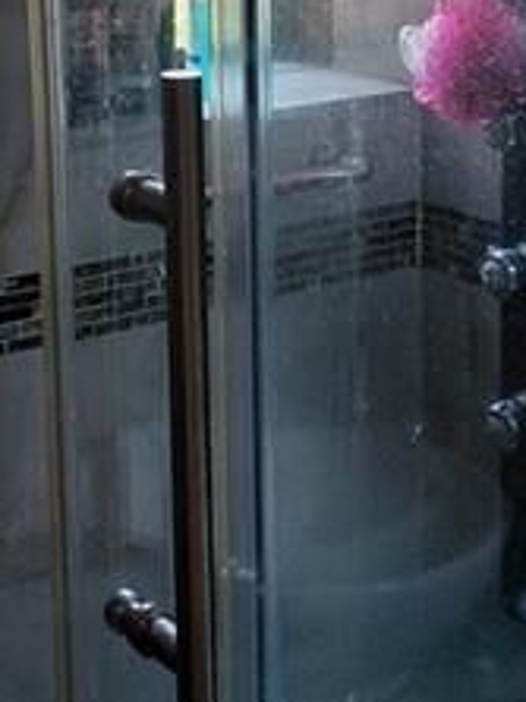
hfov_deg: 17.2
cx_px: 252
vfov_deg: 22.2
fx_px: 1744
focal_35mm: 86
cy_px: 69
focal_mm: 4.69
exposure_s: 1/60
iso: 160
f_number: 1.8
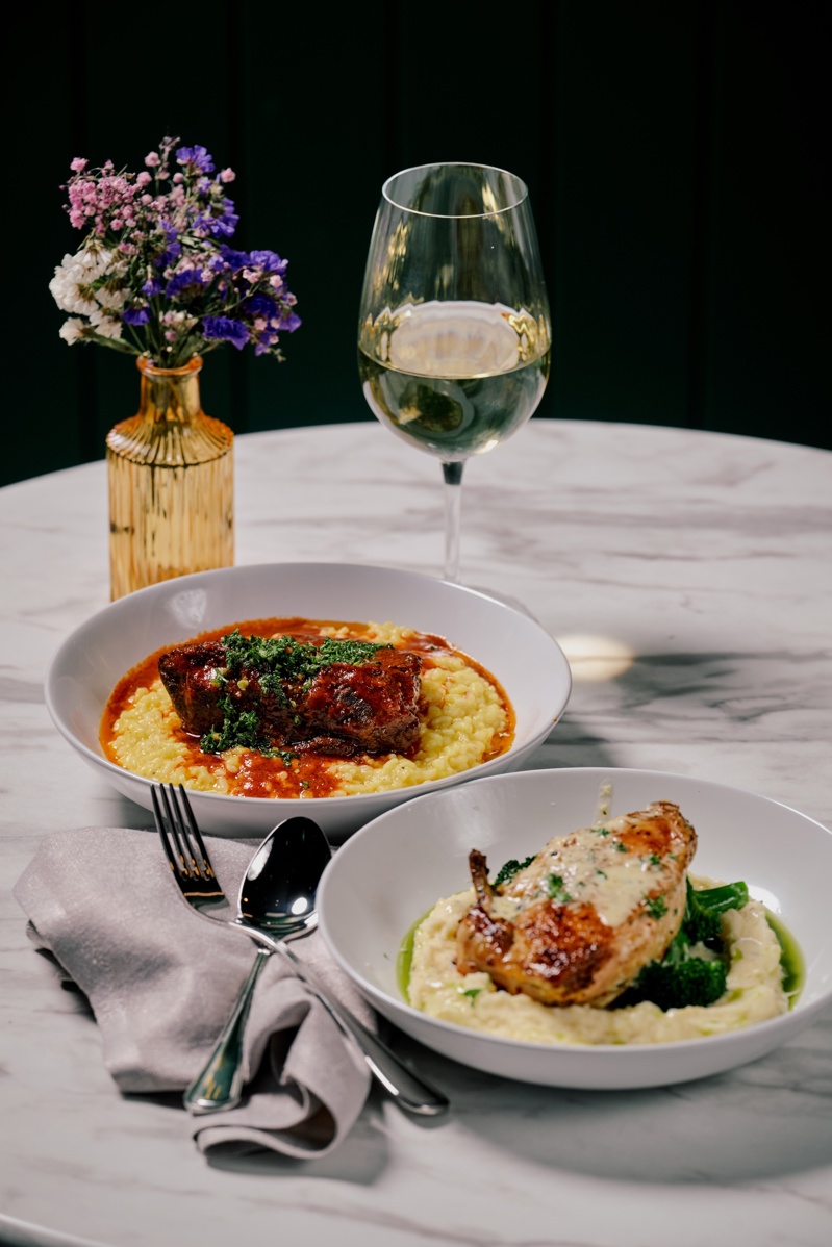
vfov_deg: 14.2
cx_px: 416
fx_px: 5025
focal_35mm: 145
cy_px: 624
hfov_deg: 9.5
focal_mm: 145
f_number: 5.6
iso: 200
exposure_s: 1/160
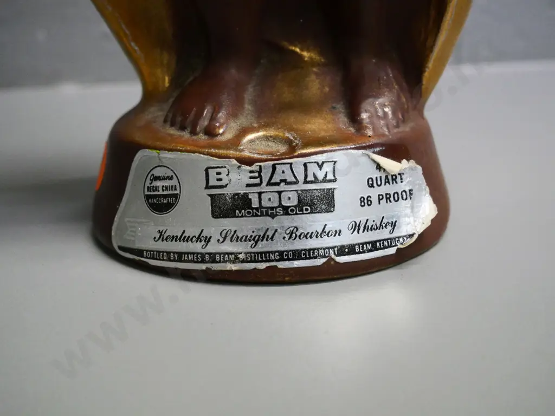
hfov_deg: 41.2
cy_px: 208
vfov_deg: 31.5
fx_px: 738
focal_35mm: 46
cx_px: 278
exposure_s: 1/125
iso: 3200
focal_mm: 23
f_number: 5
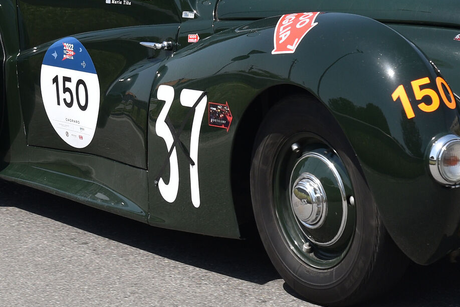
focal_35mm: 115
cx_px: 345
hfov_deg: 17.7
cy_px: -24
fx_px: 1470
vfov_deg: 11.8
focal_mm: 44
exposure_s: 1/500
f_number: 8
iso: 200
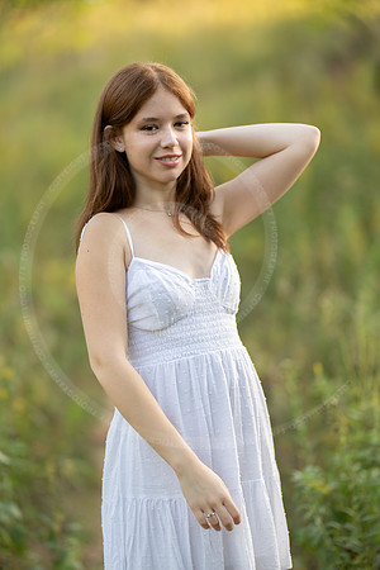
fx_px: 1346
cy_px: 285
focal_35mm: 85
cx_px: 190
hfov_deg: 16.1
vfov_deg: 23.9
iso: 100
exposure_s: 1/800
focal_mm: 85
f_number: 1.2
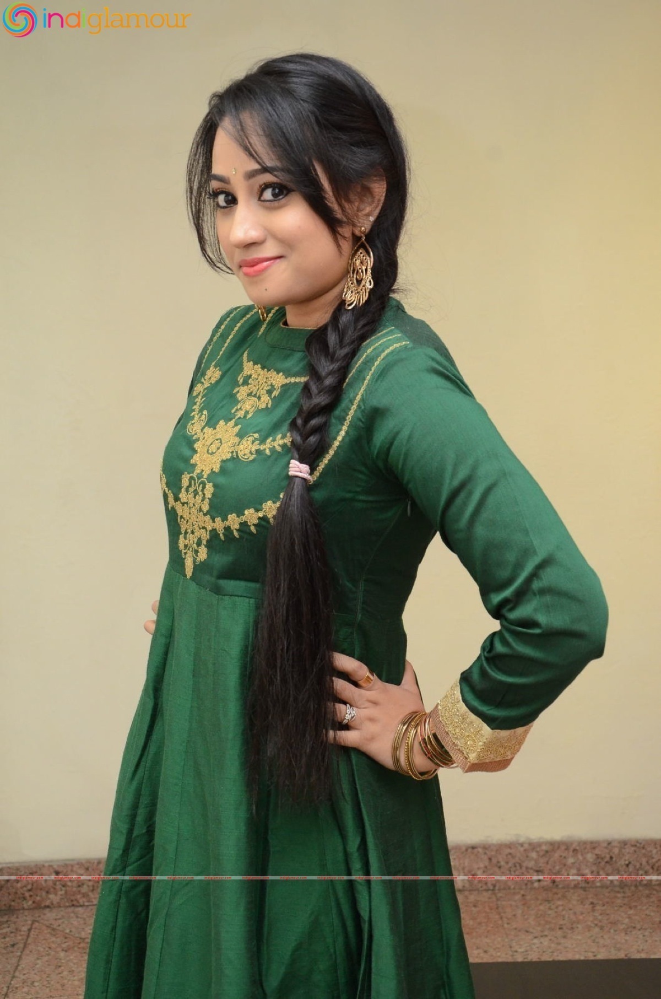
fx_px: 1868
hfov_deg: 20.1
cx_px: 330
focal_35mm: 68
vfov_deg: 29.9
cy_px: 500
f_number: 5.6
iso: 2000
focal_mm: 45
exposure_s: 1/125
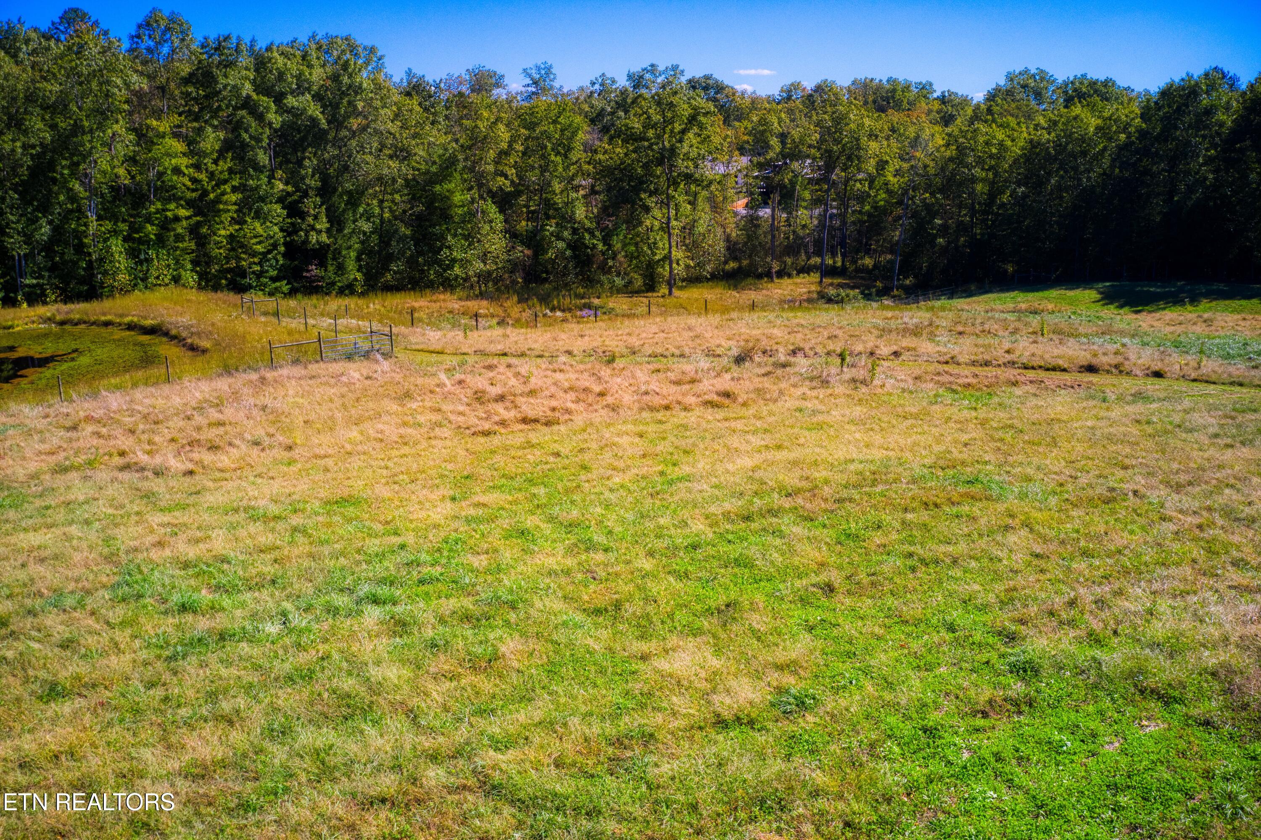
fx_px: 980
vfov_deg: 46.4
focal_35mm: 28
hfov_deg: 65.5
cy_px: 420
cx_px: 630
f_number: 6.3
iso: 400
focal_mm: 10.26
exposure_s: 1/60
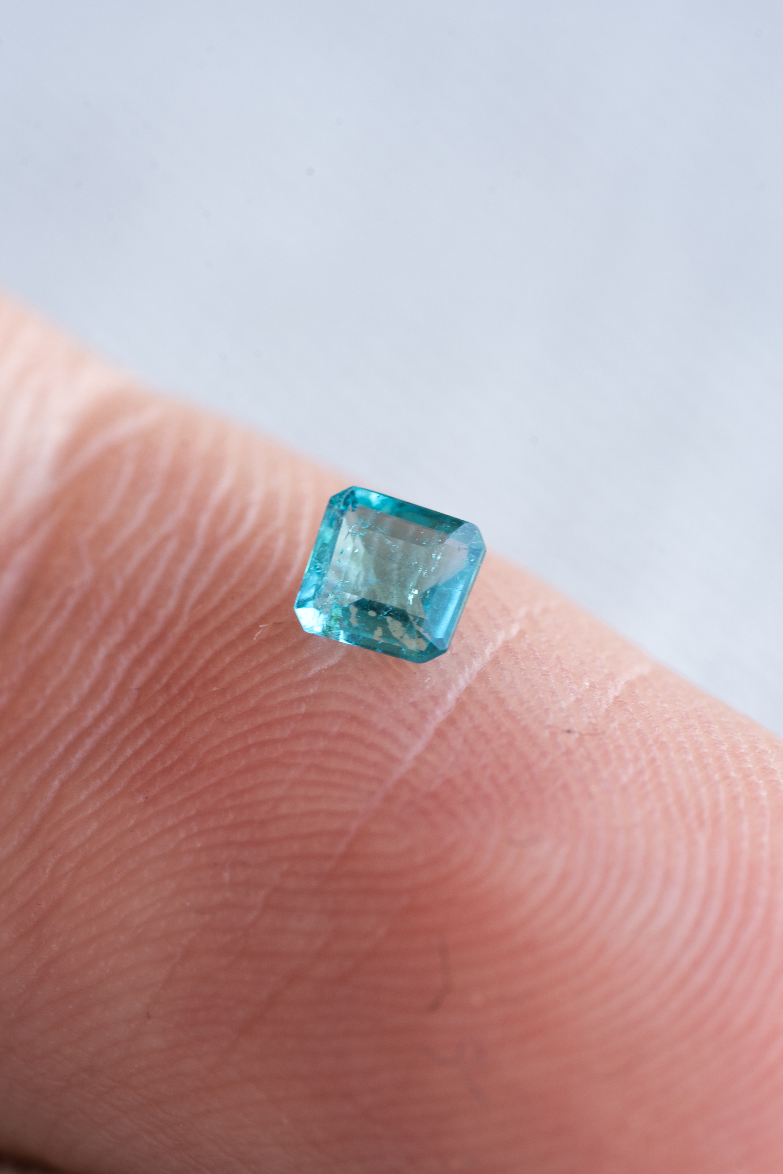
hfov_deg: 11.1
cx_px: 348
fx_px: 4012
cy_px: 684
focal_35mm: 123
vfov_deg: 16.6
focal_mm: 90
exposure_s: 1/6
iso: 100
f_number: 8
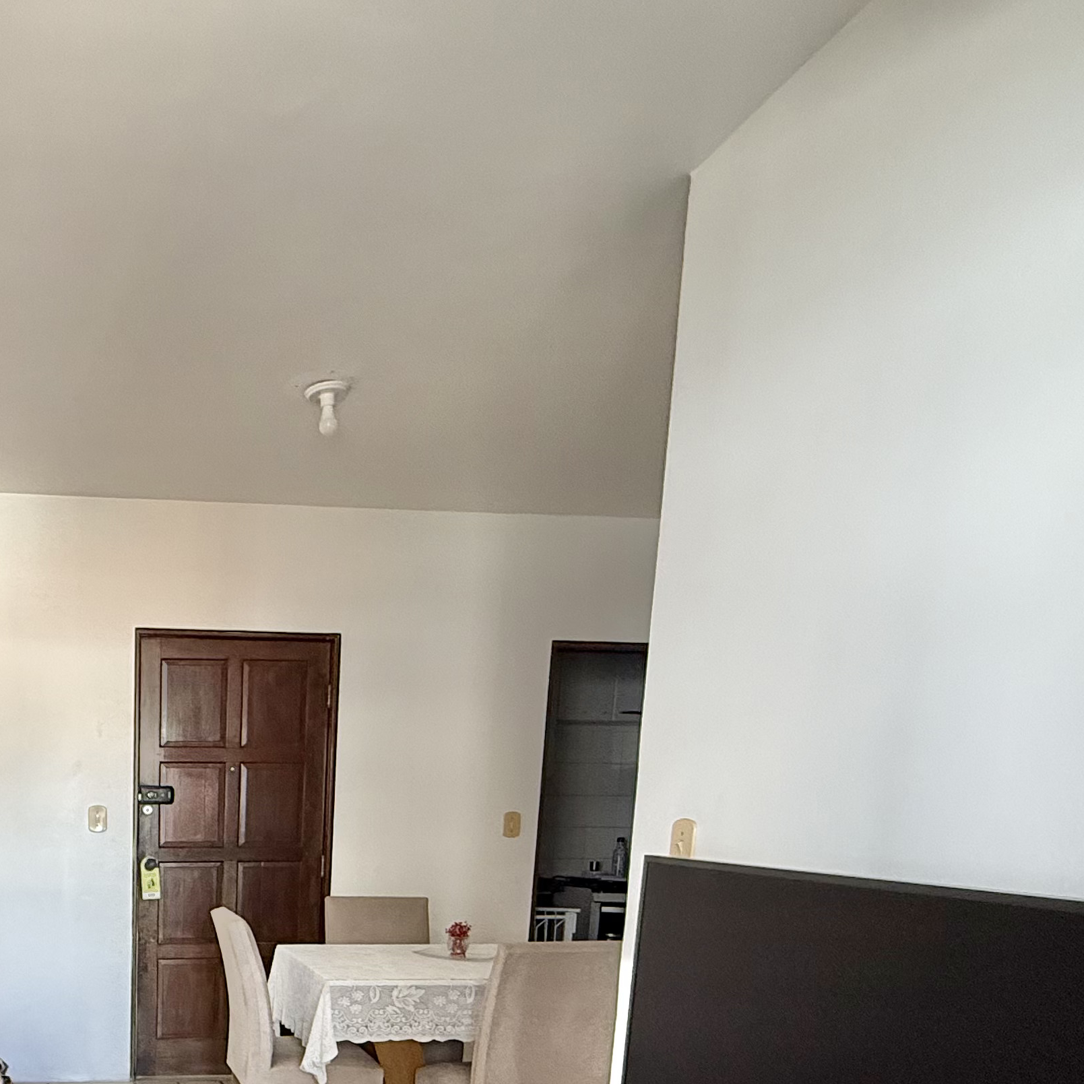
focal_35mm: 31
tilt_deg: -9.4
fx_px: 1098
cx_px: 148
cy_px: 992
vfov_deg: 46.9
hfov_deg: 48.1
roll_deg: -0.2
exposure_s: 1/99
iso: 200
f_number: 2.2
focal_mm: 2.22
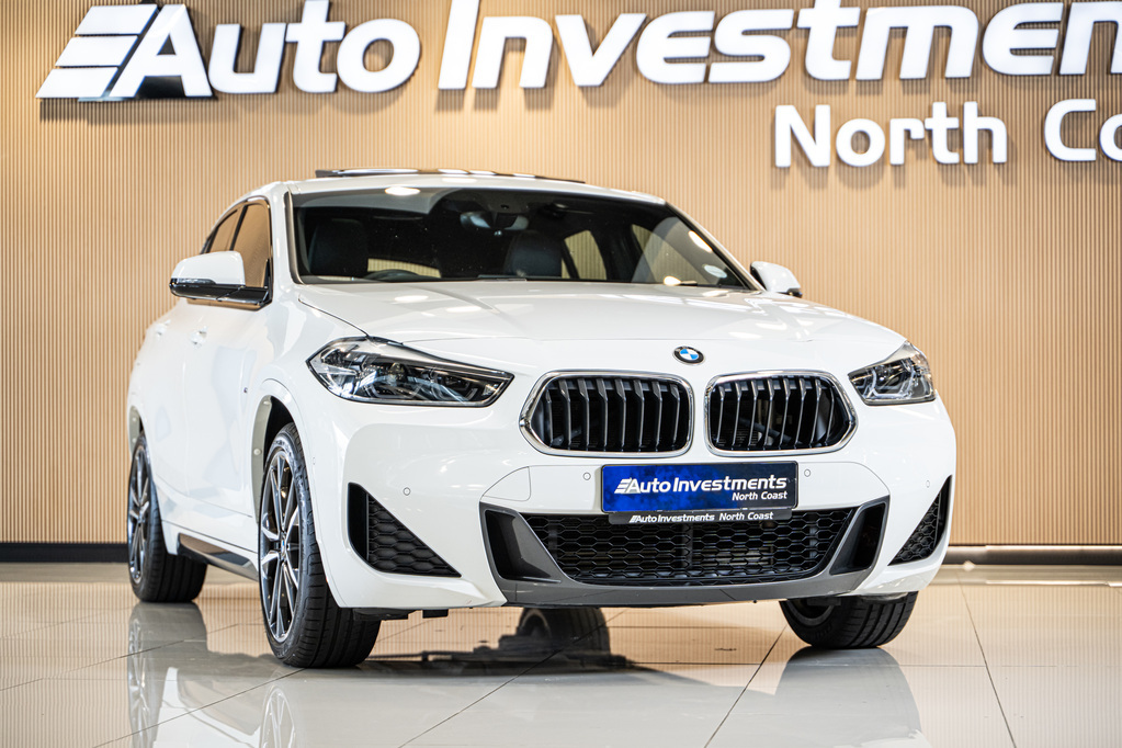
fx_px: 2337
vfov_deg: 18.2
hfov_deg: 27.0
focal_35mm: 75
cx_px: 561
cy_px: 374
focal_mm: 75
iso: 640
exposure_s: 1/160
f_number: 2.8
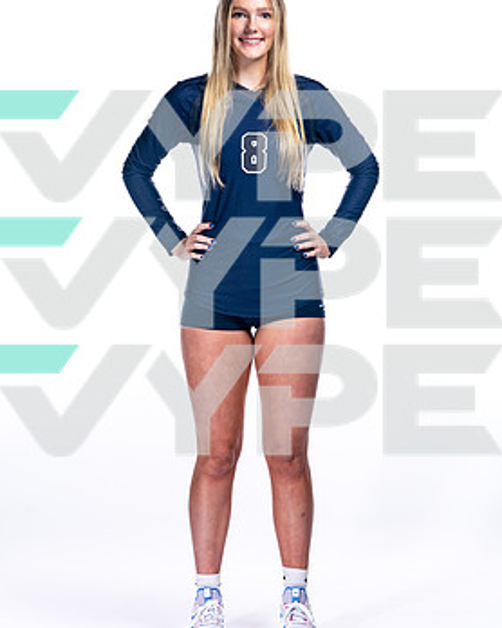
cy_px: 274
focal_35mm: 125
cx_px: 240
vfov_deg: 15.4
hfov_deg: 12.3
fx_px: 2323
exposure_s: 1/250
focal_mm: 103
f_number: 5.6
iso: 400
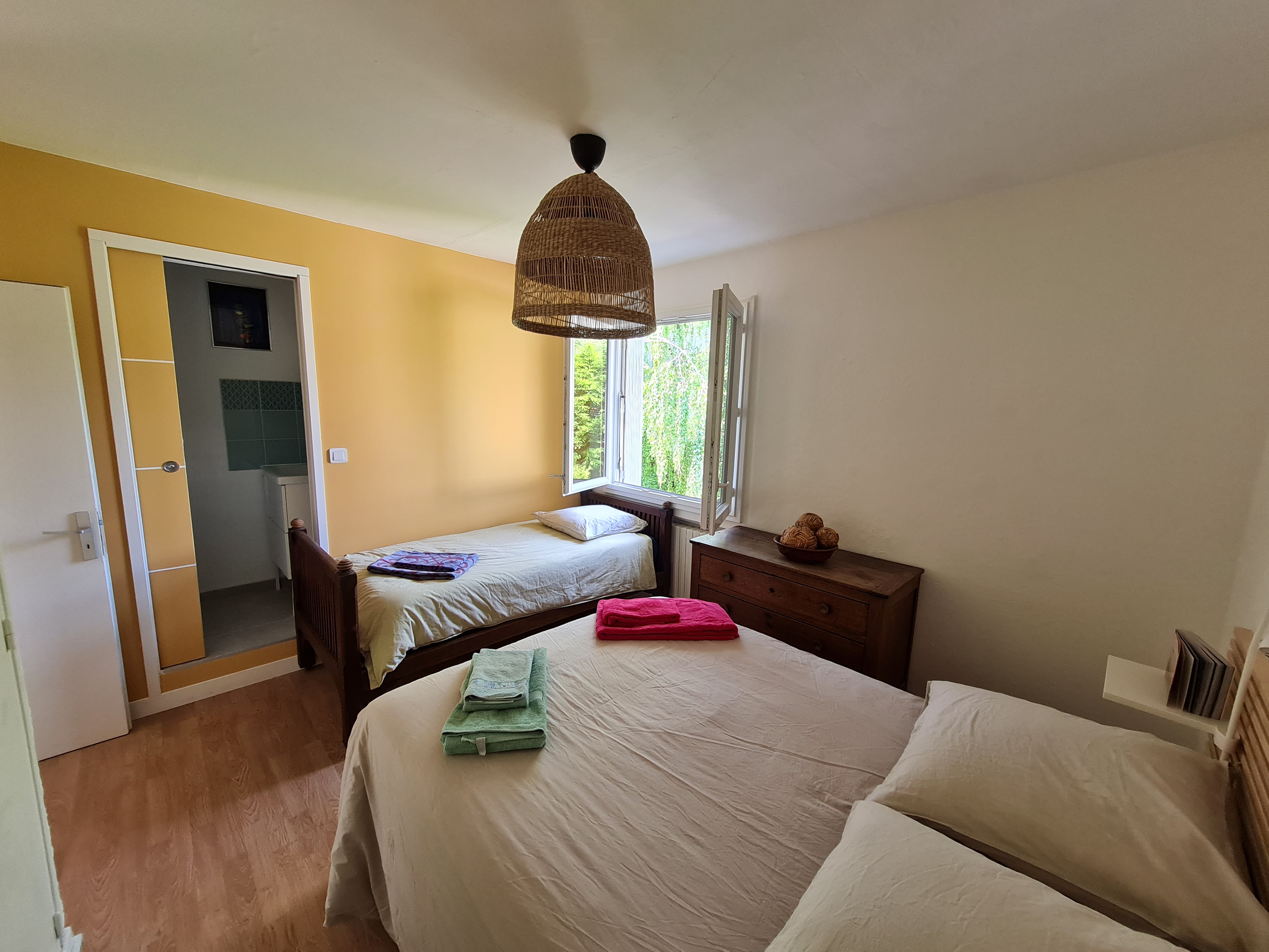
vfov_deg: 89.9
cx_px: 634
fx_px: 477
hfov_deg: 106.2
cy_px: 476
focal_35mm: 13
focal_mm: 1.74
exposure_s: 1/50
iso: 100
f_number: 2.2
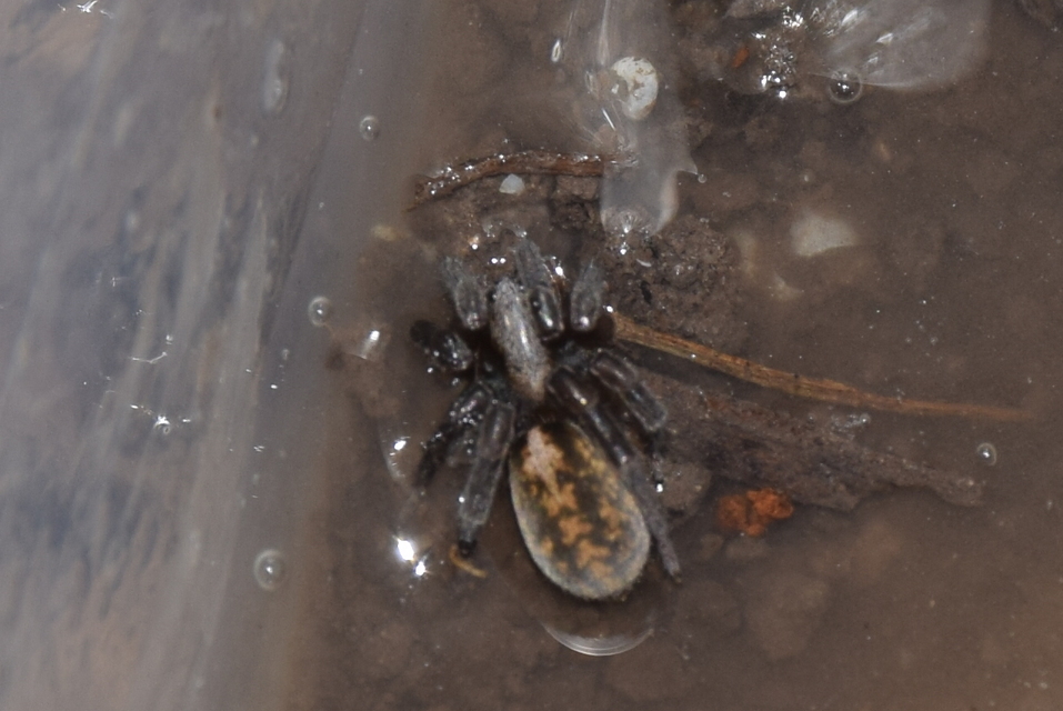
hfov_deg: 9.8
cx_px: 532
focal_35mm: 210
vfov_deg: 6.6
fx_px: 6206
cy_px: 356
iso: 100
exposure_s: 1/200
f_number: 13
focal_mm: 140
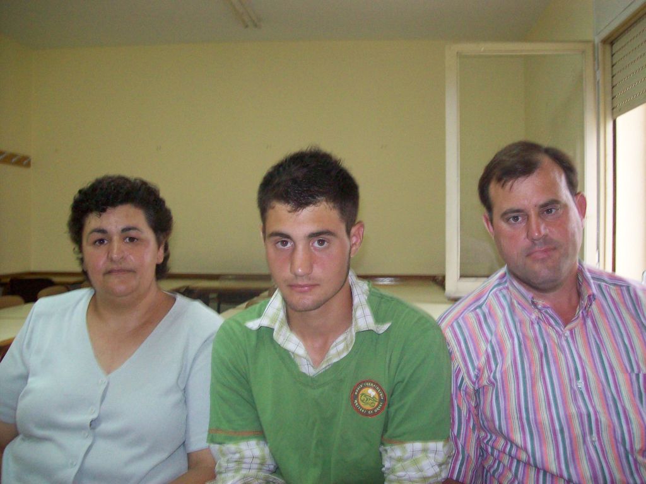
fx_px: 672
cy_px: 242
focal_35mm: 36
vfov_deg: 39.7
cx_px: 323
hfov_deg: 51.4
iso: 200
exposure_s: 1/64
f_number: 2.7
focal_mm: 6
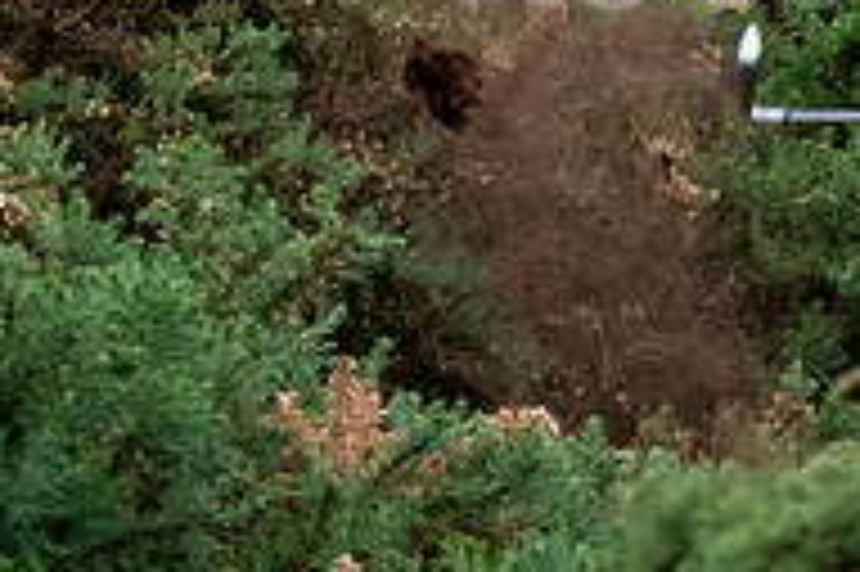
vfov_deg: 0.8
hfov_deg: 1.2
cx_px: 923
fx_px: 41387
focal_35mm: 1734
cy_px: -277
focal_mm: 380
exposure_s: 1/1000
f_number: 6.3
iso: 1600
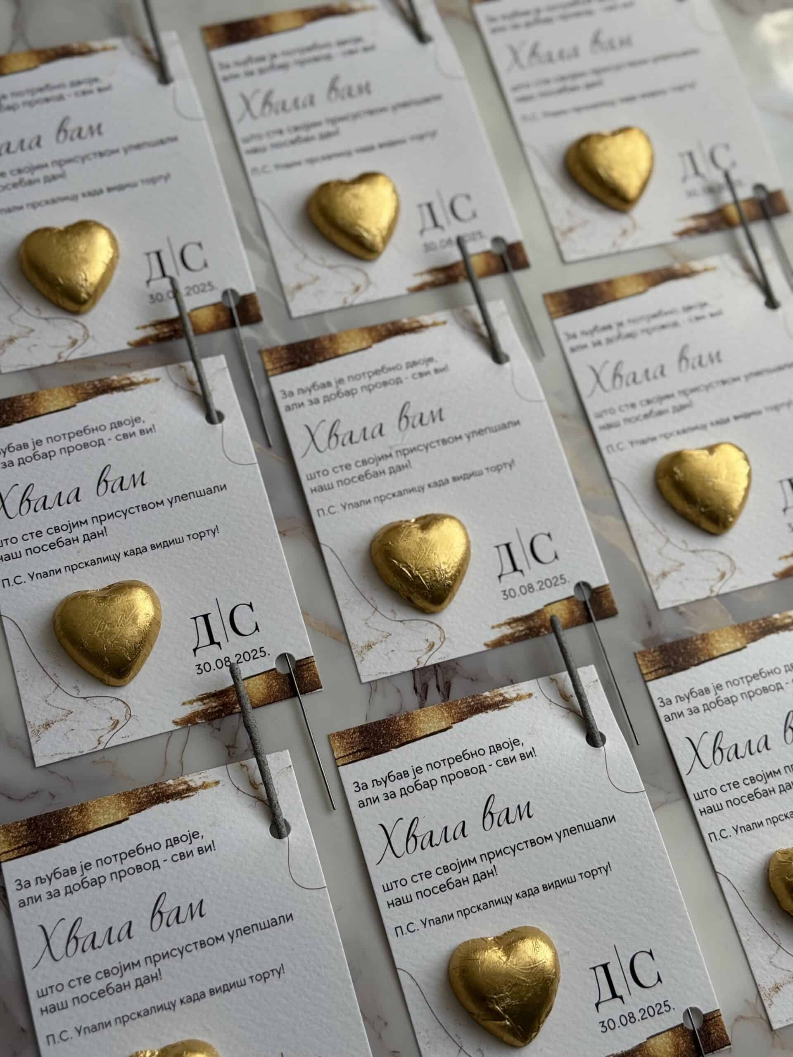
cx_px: 396
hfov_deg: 30.3
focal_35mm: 48
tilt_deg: -69.1
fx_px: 1466
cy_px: 528
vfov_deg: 39.7
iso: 64
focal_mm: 6.76
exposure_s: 1/402
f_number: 1.78
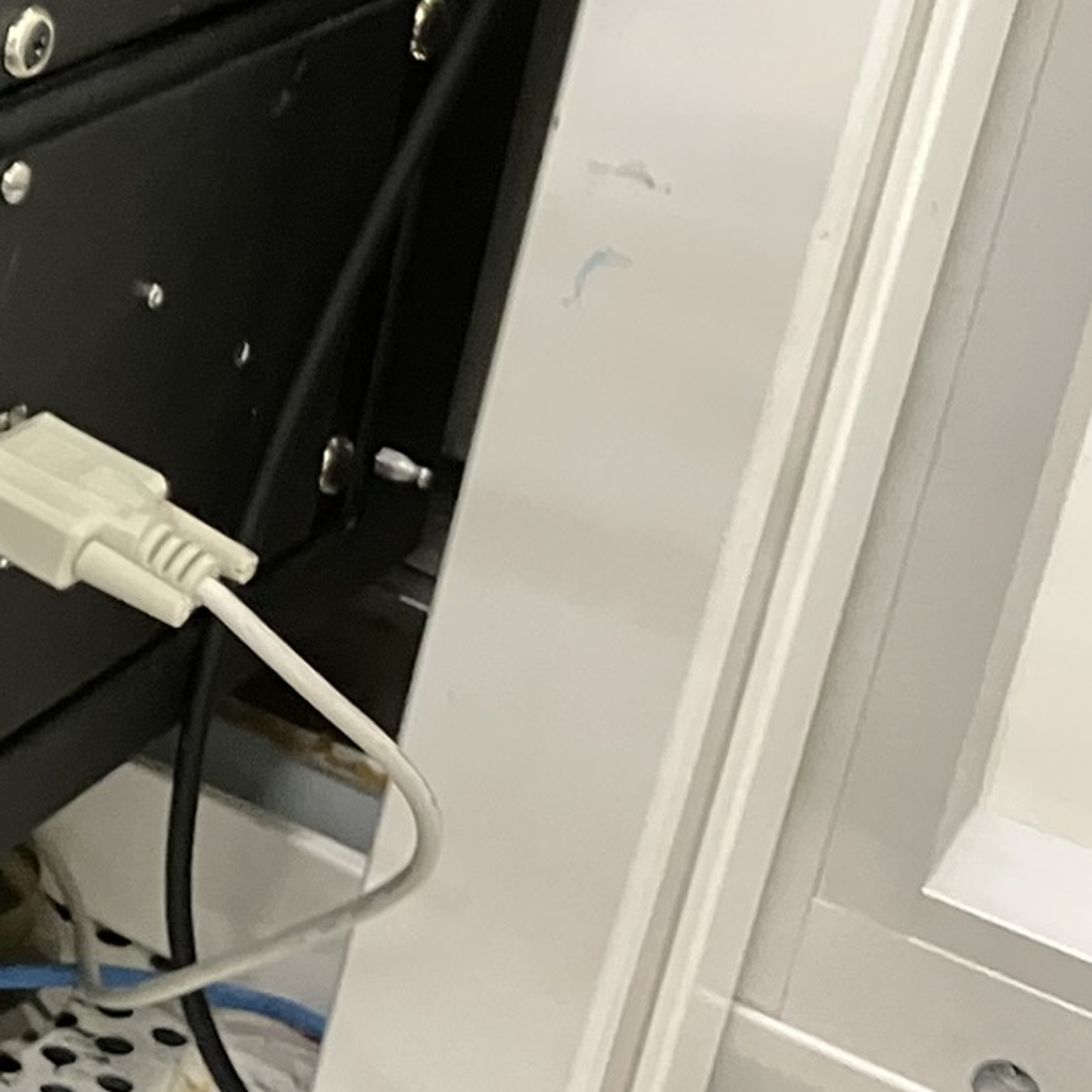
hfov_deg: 18.4
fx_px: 2927
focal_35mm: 82
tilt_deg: -20.3
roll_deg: -3.0
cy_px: 173
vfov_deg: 20.8
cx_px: -613
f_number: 1.8
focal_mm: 3.99
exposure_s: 1/20
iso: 640
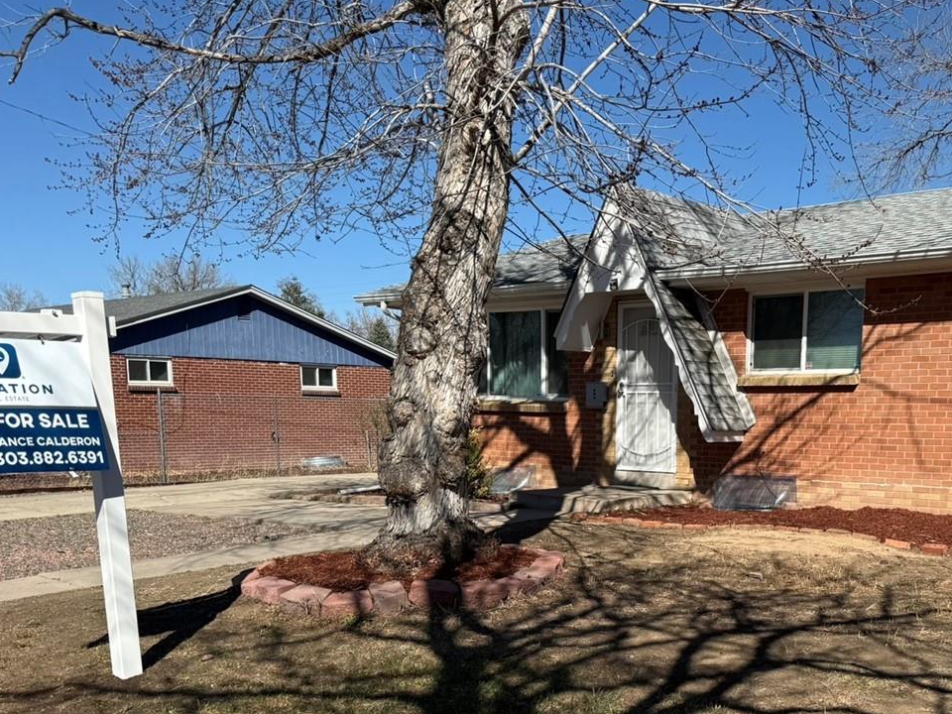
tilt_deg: -7.0
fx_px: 1100
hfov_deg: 45.9
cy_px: 574
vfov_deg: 34.8
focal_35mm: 40
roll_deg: -1.7
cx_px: 654
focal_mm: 6.76
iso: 80
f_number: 1.78
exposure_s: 1/4405
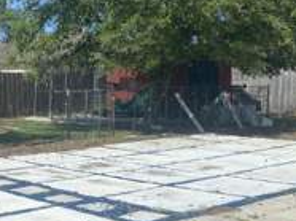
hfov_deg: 27.6
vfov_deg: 21.9
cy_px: 123
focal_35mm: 67
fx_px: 572
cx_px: 13
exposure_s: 1/6061
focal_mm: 4.25
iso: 32
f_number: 1.8
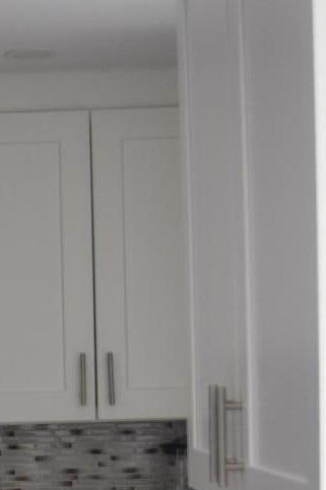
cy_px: 530
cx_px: -157
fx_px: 1522
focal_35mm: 112
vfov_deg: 17.7
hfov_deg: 11.7
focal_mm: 18
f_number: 4
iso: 400
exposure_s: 1/60
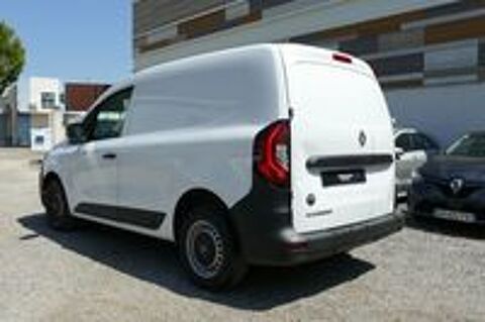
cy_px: 161
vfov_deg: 41.0
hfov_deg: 58.8
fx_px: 431
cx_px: 242
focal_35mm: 32
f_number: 3.5
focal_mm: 11.6
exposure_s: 1/2000
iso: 125
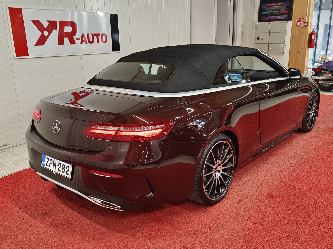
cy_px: 124
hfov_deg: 56.8
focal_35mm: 32
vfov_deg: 44.2
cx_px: 166
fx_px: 308
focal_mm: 5.59
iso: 80
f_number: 1.8
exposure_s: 1/50
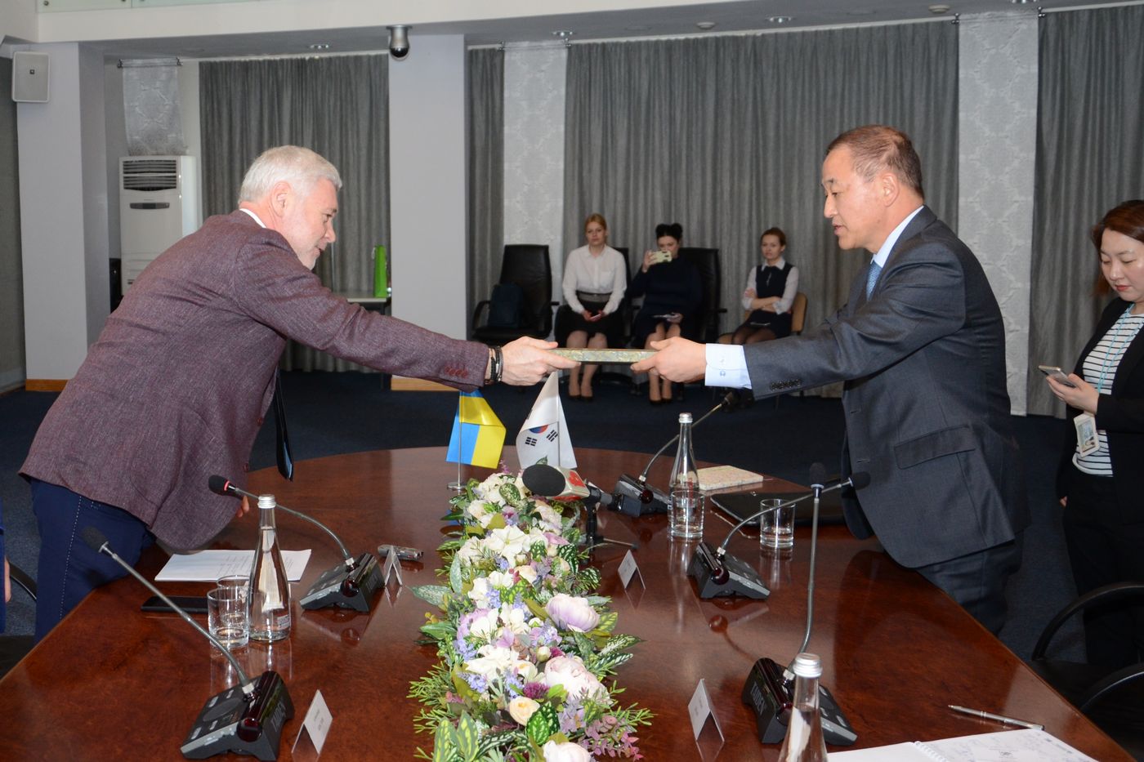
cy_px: 381
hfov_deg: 59.5
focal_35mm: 32
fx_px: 1001
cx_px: 572
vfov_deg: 41.7
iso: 640
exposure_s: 1/250
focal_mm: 21
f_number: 5
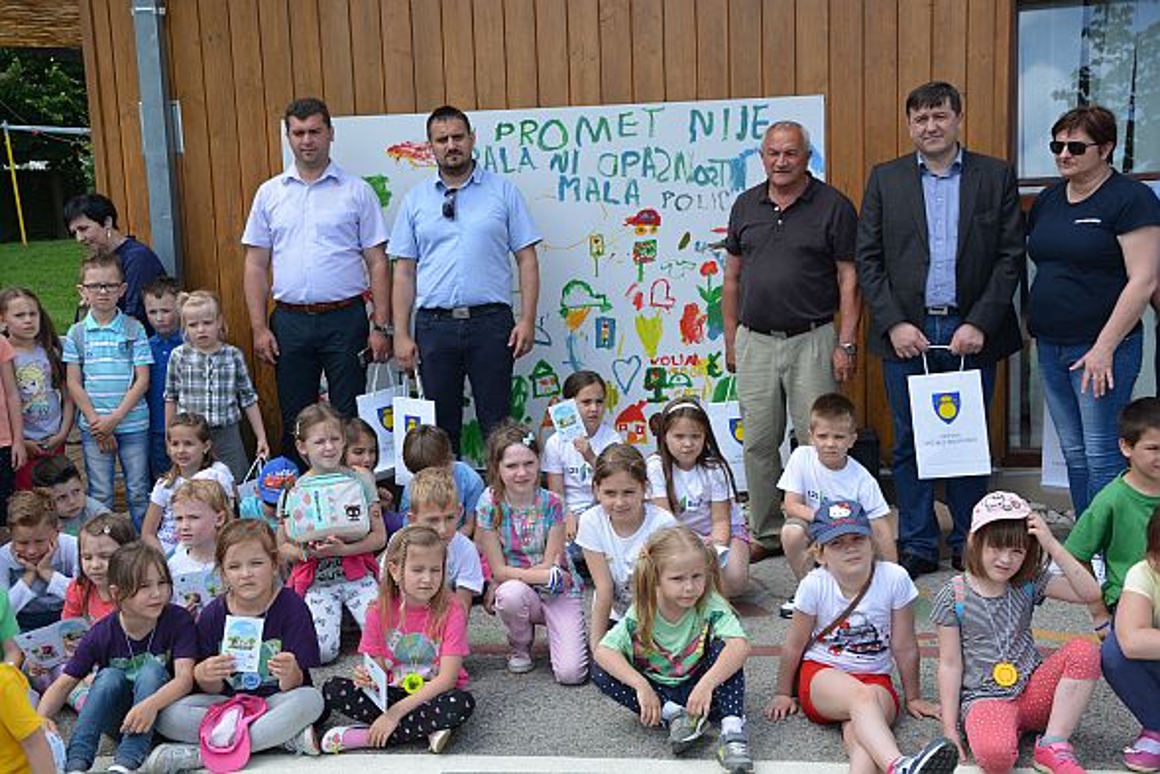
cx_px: 580
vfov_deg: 29.9
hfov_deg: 43.6
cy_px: 387
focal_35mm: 45
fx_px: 1451
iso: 180
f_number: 8
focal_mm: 30
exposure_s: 1/250
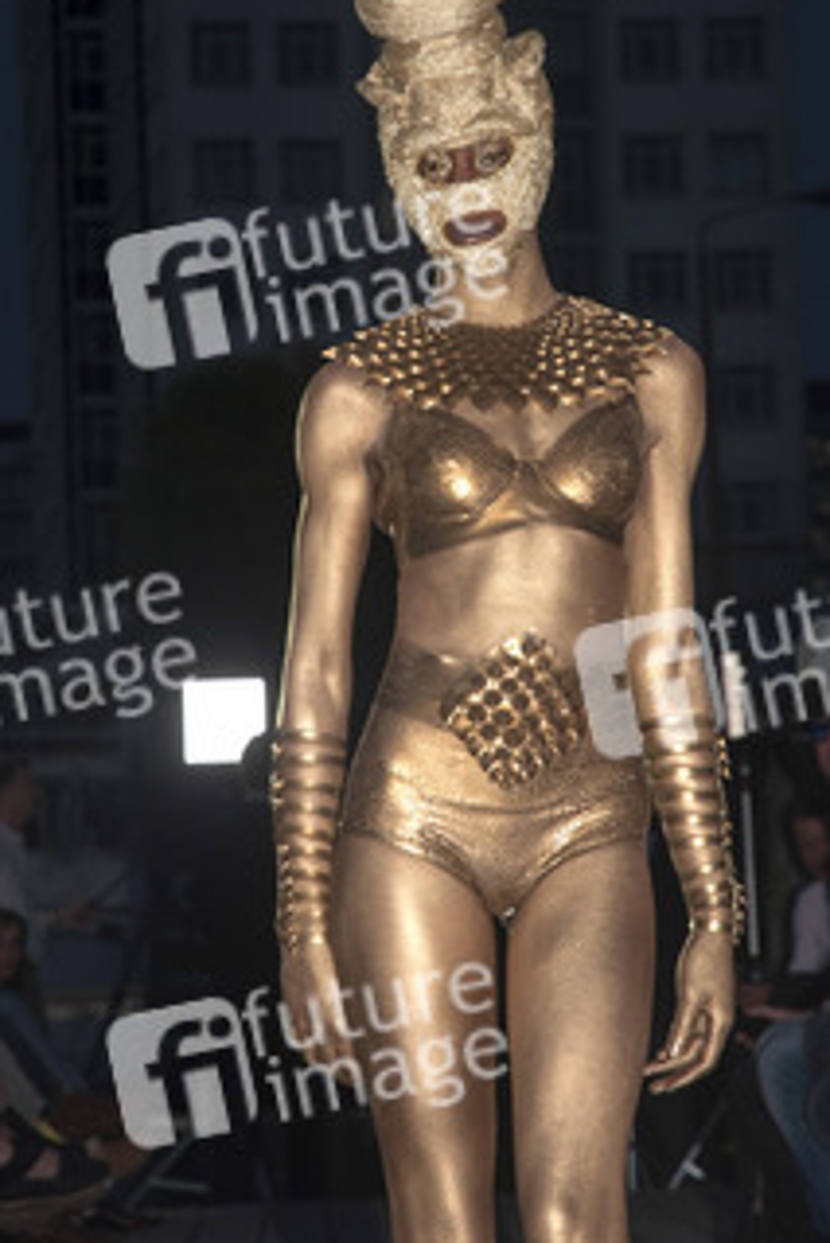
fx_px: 5514
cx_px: 423
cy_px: 471
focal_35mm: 160
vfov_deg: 12.9
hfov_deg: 8.6
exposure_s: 1/100
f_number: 5.6
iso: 400
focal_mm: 85
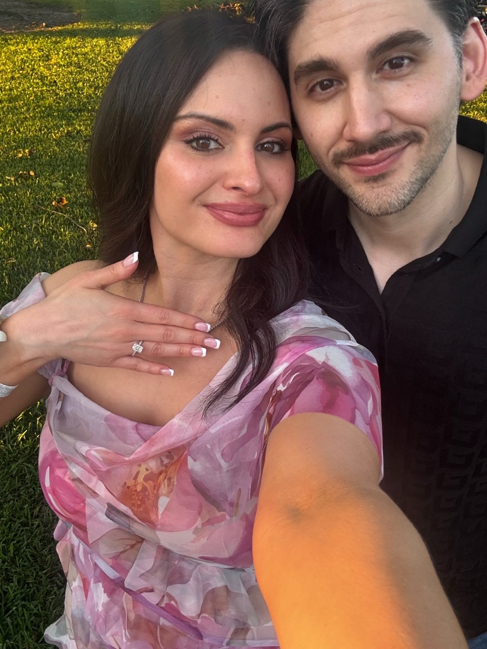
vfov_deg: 60.0
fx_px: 563
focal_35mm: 30
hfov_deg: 46.8
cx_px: 244
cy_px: 324
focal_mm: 2.69
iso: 80
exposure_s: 1/121
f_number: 1.9
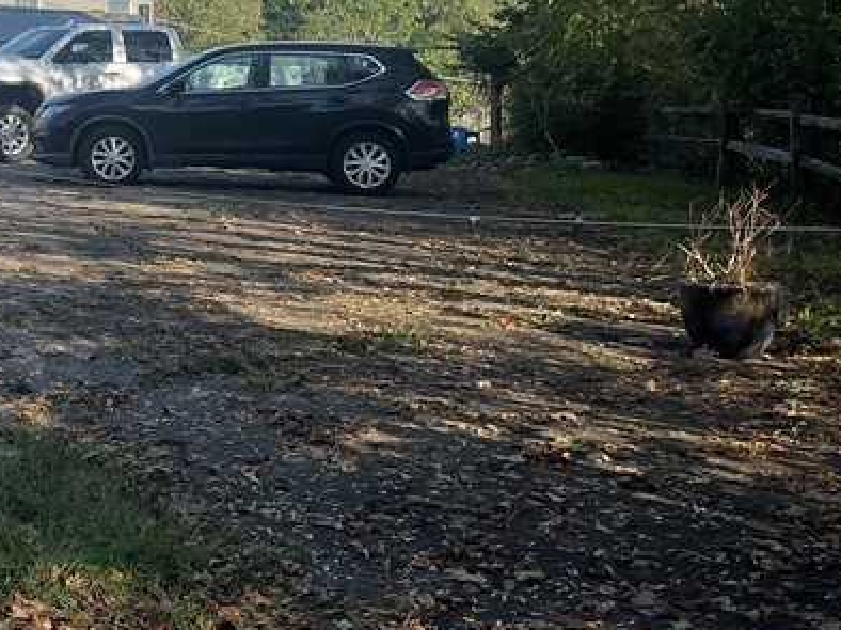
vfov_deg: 21.9
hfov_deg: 25.8
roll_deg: -0.7
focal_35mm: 65
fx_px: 1578
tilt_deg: +2.6
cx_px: -237
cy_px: 32
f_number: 1.6
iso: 32
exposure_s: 1/2433
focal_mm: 5.1
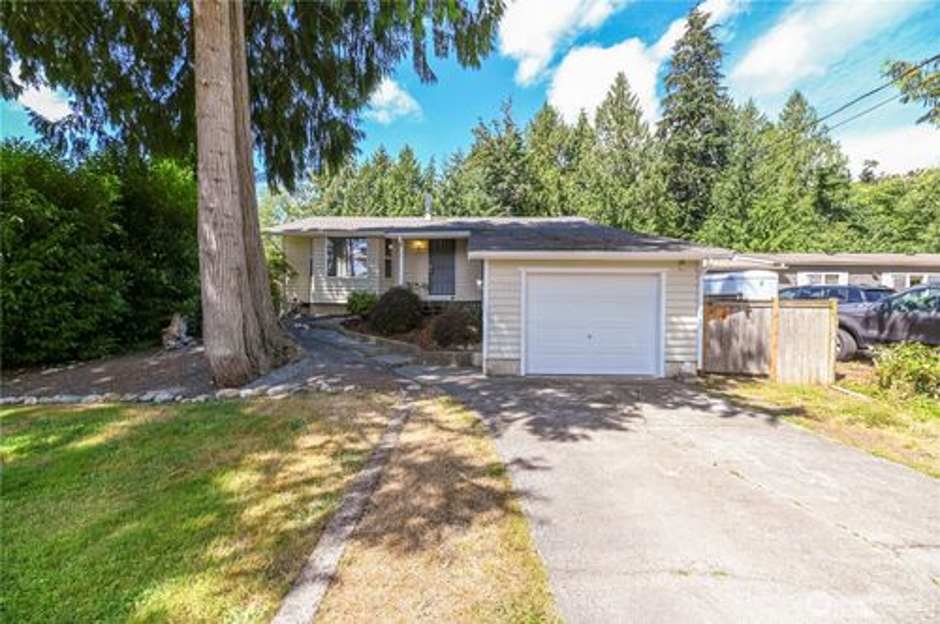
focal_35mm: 14
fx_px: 365
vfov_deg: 81.0
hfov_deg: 104.3
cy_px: 312
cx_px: 470
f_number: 7.1
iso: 160
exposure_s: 1/160
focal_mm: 14
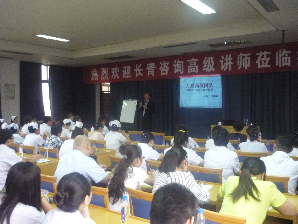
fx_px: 284
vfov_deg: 42.9
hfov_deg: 55.4
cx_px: 149
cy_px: 112
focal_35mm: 33
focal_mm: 5.5
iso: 800
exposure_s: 1/20
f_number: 2.8
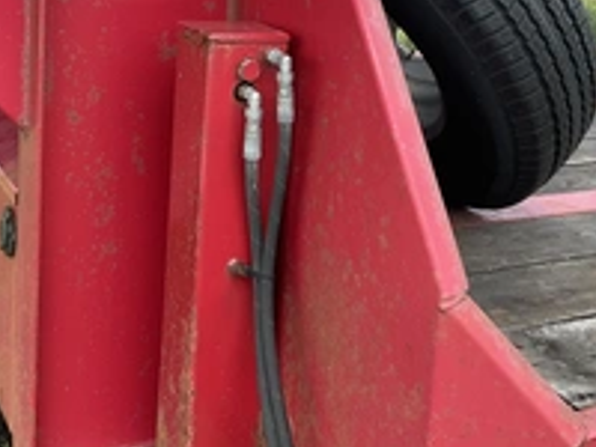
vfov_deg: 24.7
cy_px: 74
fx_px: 999
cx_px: 304
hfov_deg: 33.2
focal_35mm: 58
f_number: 1.8
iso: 25
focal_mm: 3
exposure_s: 1/257
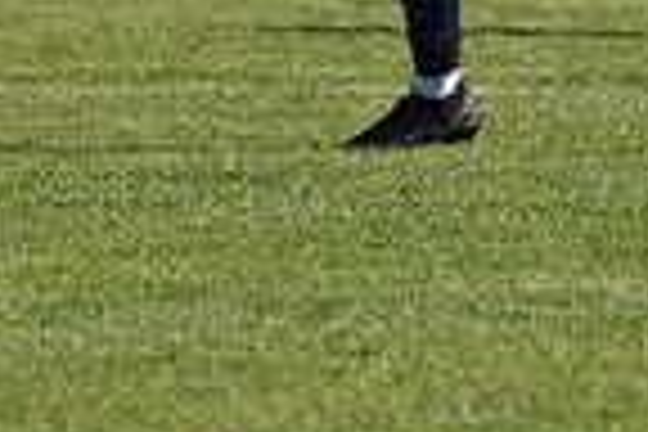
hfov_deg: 1.6
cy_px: -362
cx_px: 400
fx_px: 22552
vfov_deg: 1.1
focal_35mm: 1253
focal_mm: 310
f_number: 5.6
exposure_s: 1/2000
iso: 320
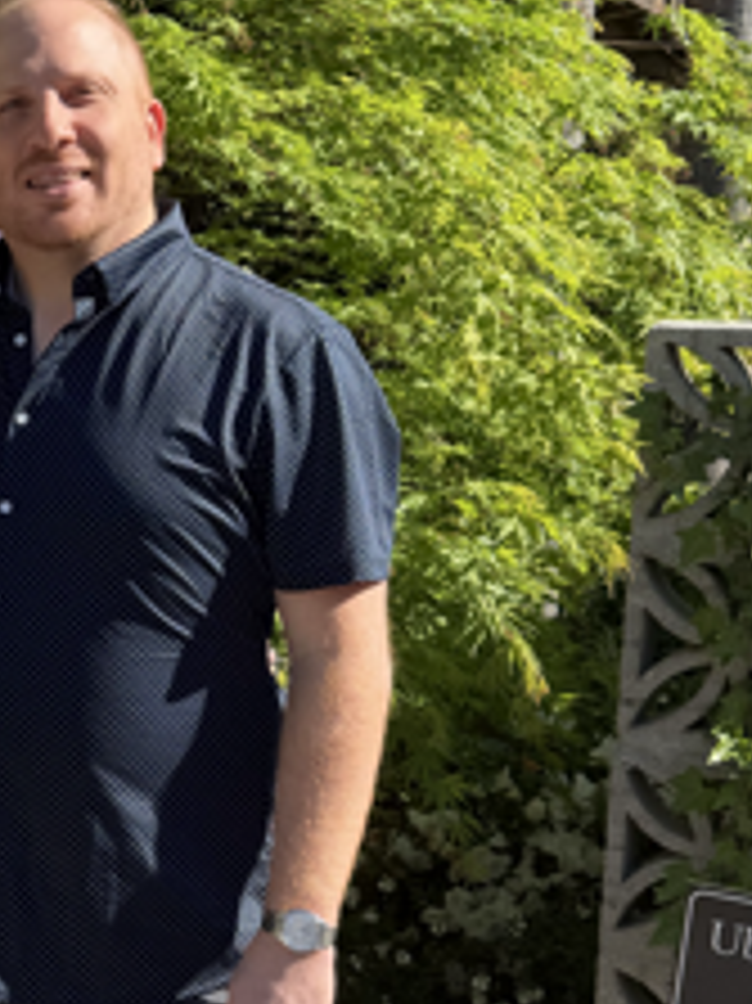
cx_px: -167
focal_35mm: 69
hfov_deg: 19.9
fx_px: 2001
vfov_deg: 28.1
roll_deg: -0.8
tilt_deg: -8.8
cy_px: 626
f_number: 1.78
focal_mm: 6.76
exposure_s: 1/2703
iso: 80
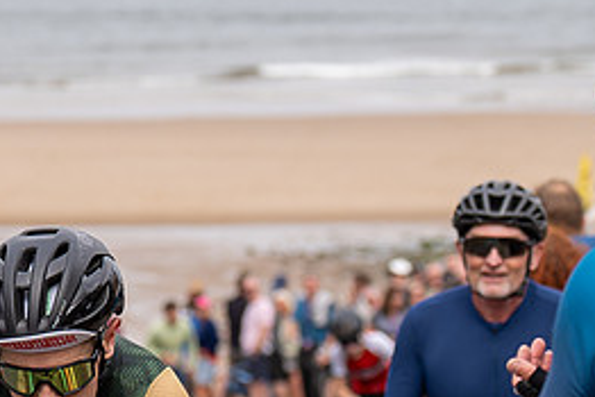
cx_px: 200
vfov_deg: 3.8
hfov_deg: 5.7
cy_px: 100
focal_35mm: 360
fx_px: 5953
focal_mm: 70
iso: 100
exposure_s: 1/640
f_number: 3.5
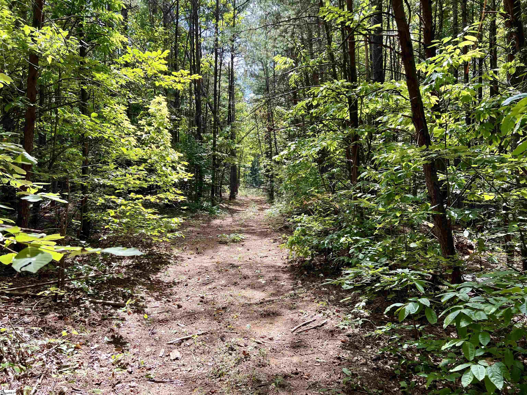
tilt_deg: -0.2
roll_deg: +1.4
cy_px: 198
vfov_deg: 53.1
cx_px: 264
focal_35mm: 26
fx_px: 396
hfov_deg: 67.3
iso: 50
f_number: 1.5
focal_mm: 5.7
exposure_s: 1/547
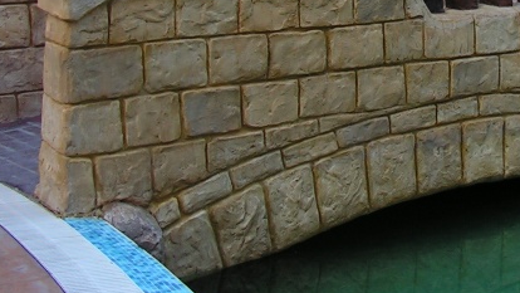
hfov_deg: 21.4
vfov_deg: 12.2
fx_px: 1338
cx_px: 482
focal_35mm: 97
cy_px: -74
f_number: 3.2
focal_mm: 6
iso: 64
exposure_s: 1/60
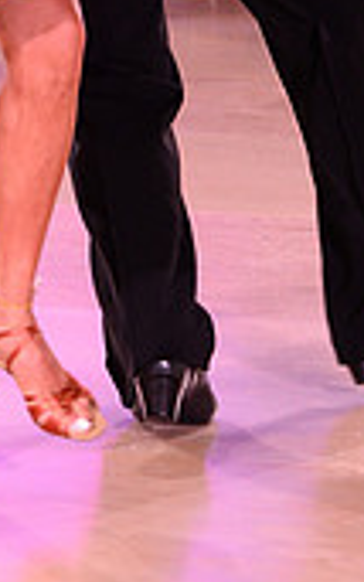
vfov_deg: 6.0
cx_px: -19
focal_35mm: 346
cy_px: -279
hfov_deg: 3.8
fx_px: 5487
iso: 2500
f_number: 5.6
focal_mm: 100
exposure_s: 1/250
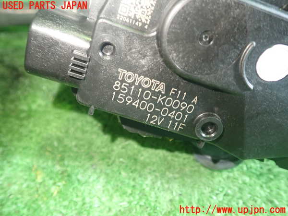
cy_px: 108
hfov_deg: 60.0
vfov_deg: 46.8
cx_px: 144
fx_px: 250
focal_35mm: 30
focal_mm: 5.4
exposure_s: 1/30
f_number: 2.3
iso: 400
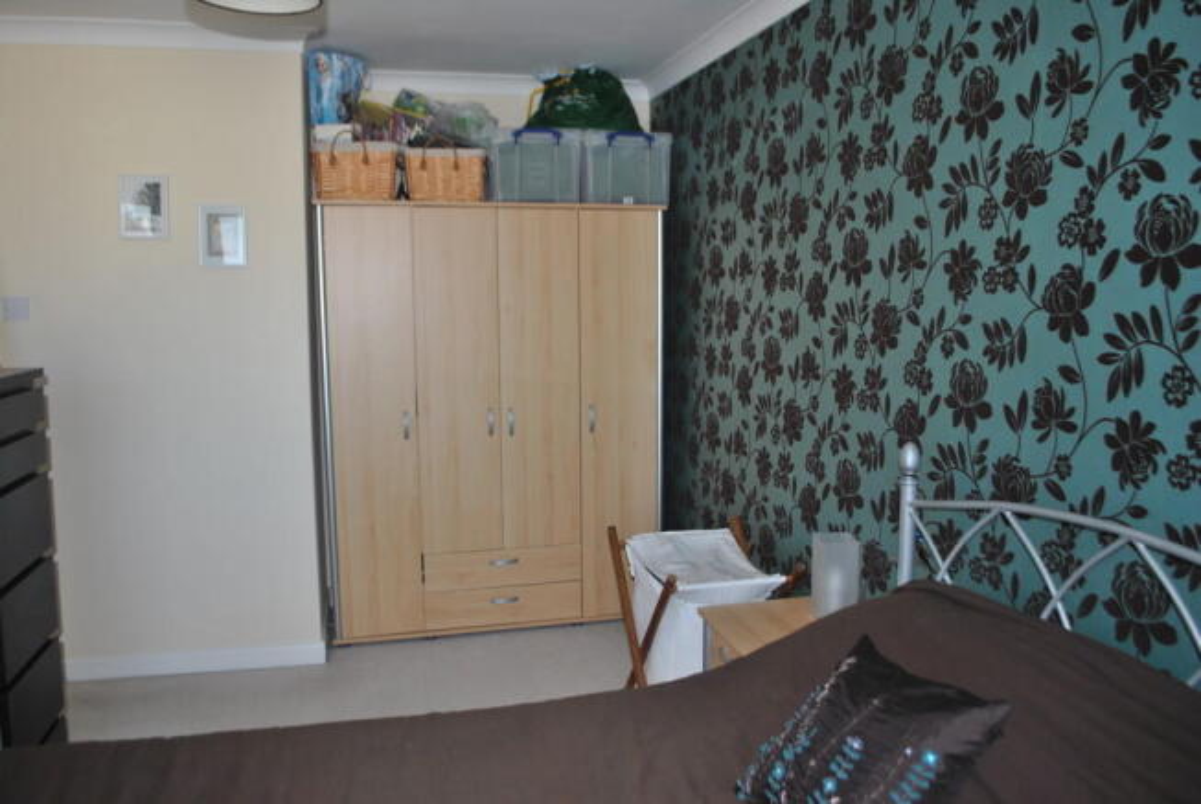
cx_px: 600
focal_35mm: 27
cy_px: 402
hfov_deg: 67.3
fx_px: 902
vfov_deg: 48.0
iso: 200
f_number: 3.5
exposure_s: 1/60
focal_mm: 18
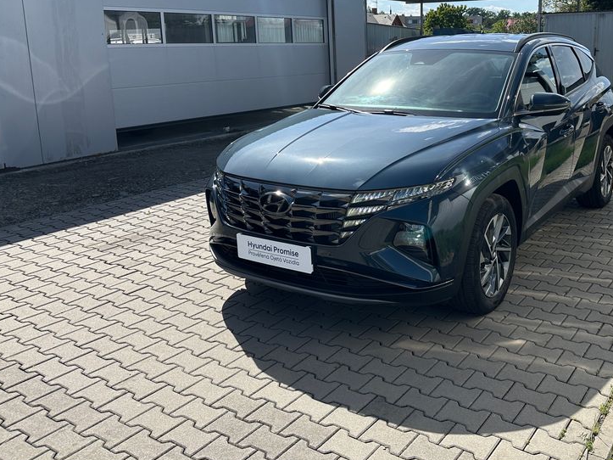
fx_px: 602
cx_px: 399
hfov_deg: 53.1
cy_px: 157
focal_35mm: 34
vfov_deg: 41.3
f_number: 1.78
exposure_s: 1/4348
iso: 80
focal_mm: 6.86
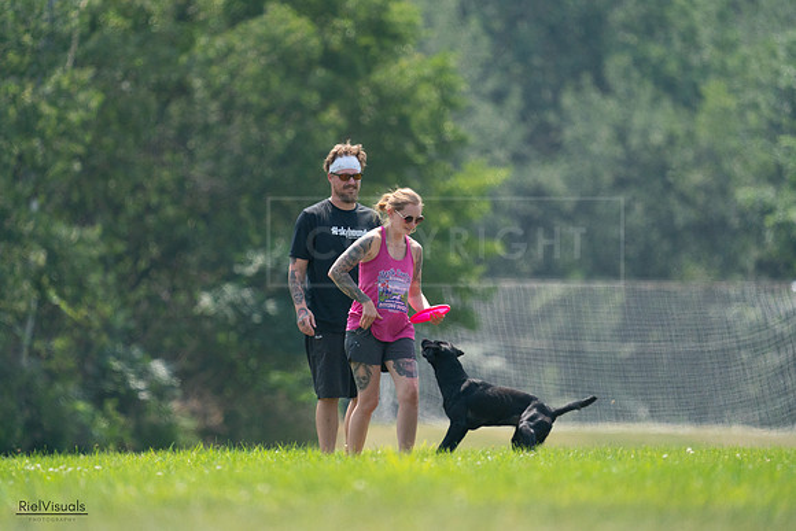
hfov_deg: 3.4
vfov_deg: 2.3
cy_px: 266
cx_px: 398
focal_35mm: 600
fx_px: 13269
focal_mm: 600
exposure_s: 1/4000
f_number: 6.3
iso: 2000
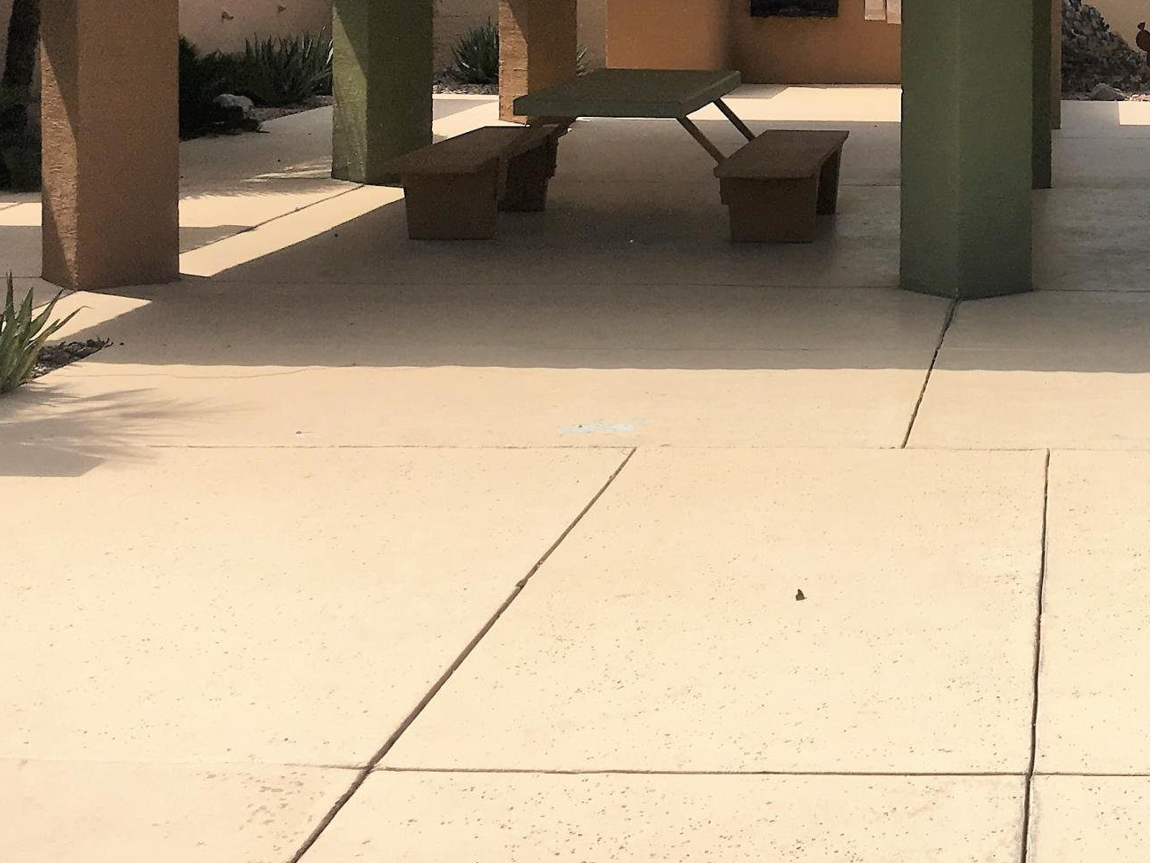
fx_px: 2226
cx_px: 1161
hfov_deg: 27.3
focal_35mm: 67
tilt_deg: -0.9
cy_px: -27
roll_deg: -0.9
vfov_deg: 21.1
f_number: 2.2
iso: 25
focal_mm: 4.15
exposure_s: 1/2079
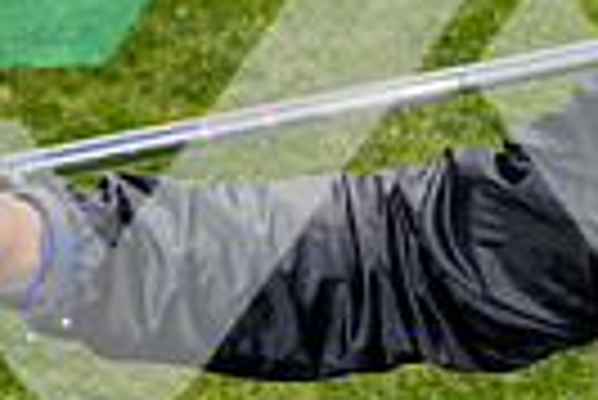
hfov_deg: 11.4
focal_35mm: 174
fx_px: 2893
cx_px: 863
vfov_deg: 7.9
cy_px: 182
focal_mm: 40
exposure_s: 1/250
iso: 200
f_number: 11
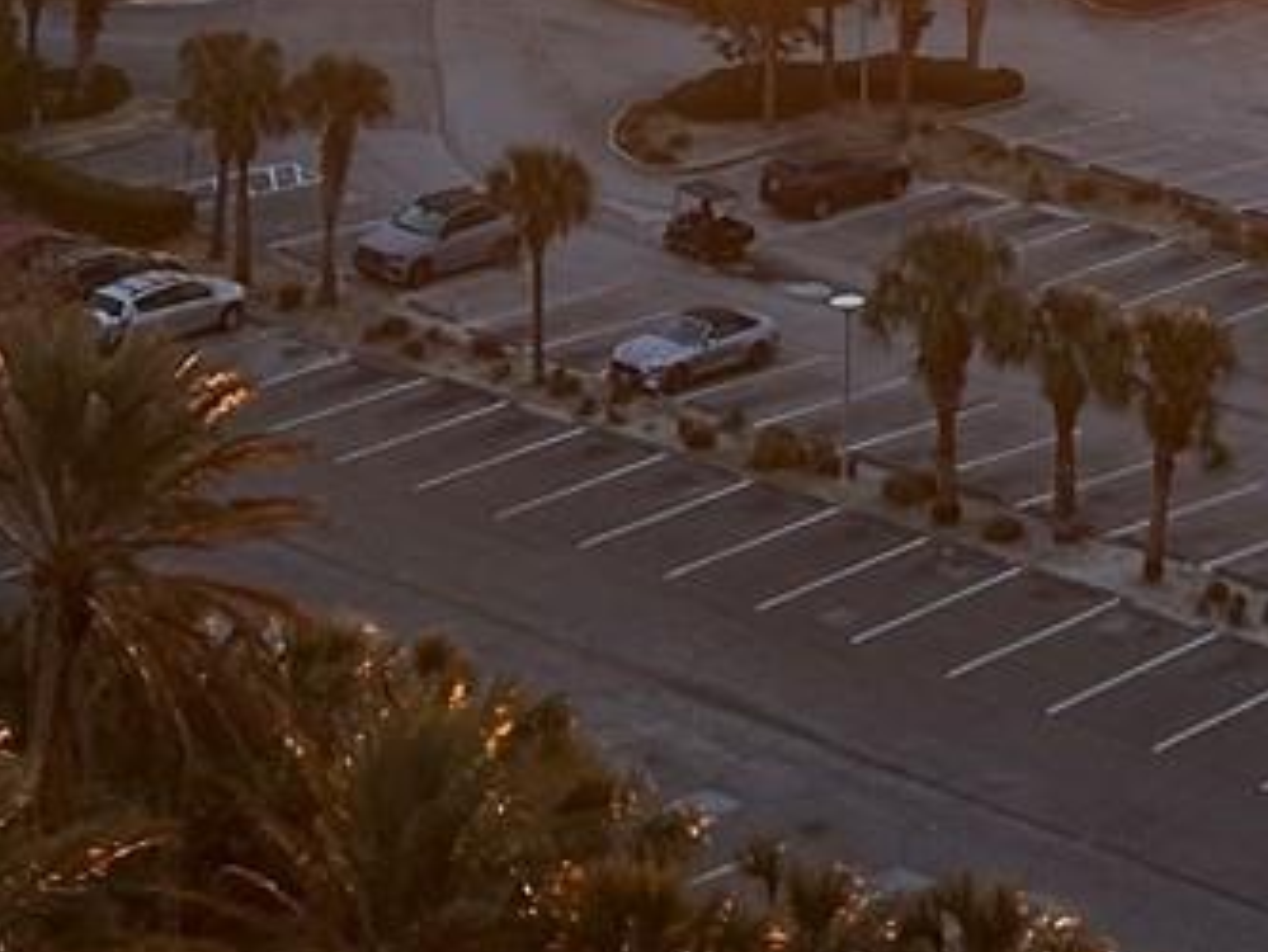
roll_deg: -0.7
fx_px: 4580
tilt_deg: -2.3
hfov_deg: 15.6
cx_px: 1028
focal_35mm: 125
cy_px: -845
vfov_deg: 11.0
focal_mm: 5.7
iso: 50
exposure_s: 1/298
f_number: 1.5
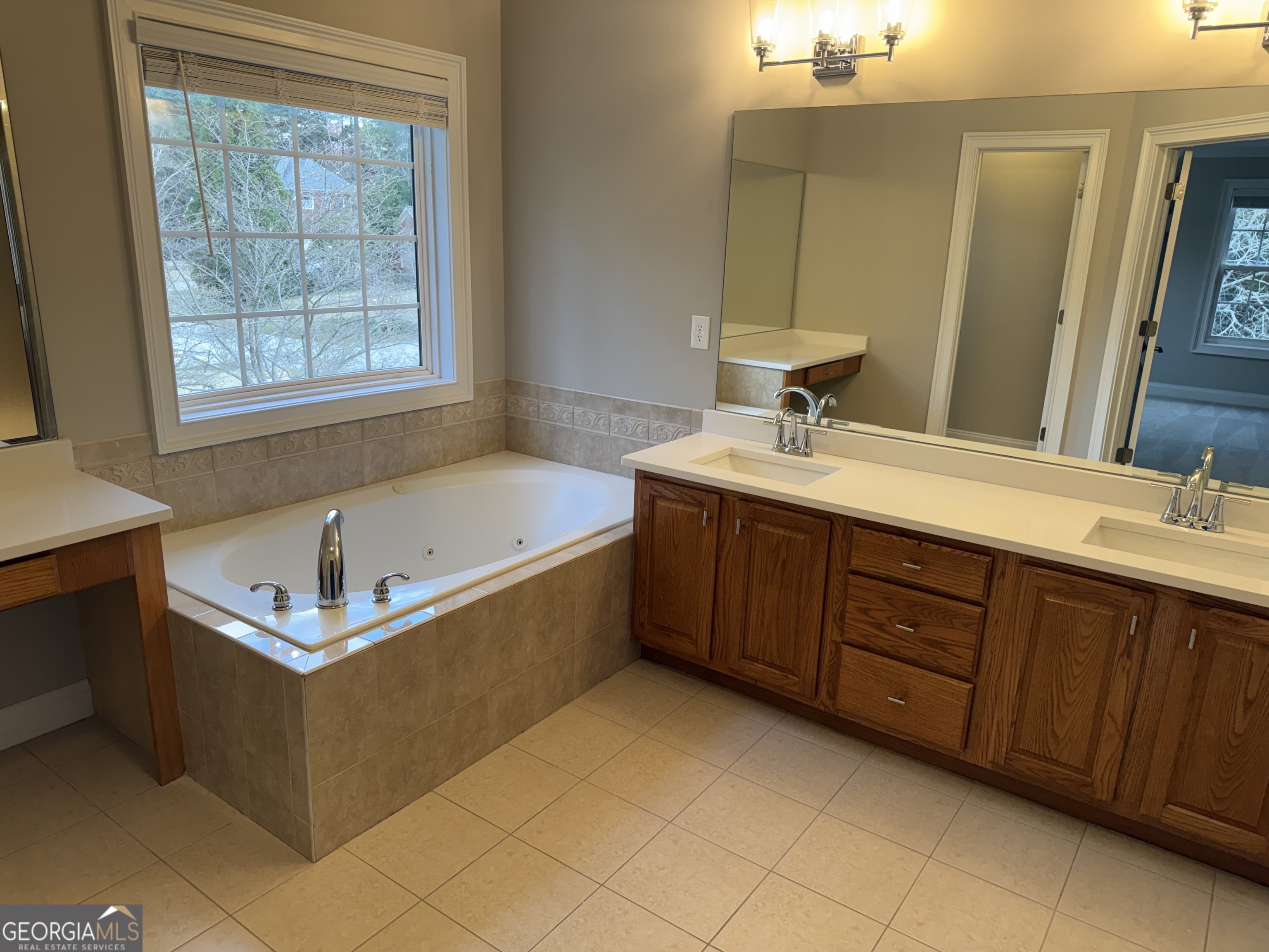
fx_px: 880
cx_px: 634
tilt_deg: -15.6
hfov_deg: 71.6
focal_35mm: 24
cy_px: 476
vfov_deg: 56.8
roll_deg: -2.7
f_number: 1.78
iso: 100
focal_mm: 6.76
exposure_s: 1/120
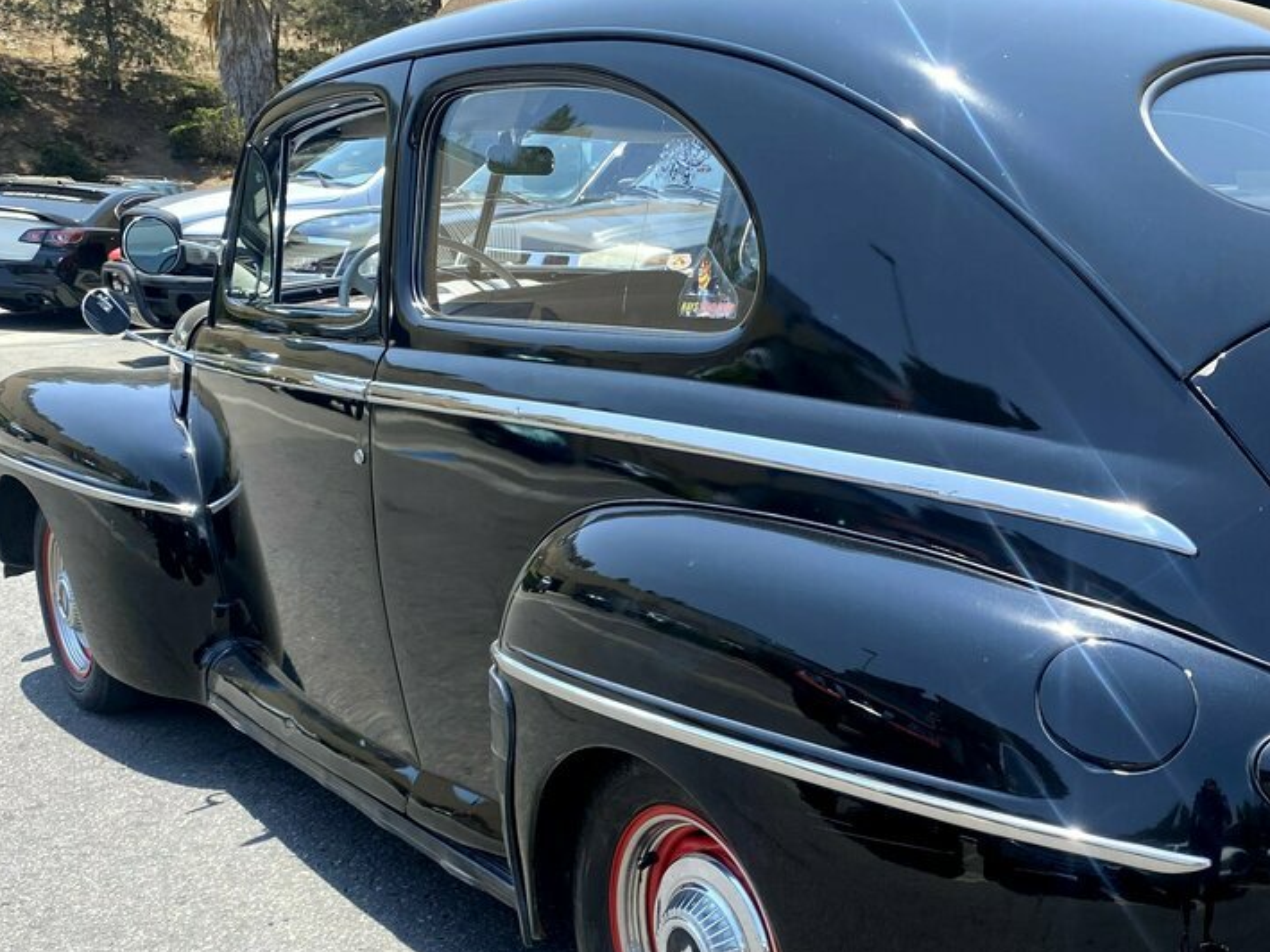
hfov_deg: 41.7
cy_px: 594
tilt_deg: -11.4
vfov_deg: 32.7
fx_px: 1615
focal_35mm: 44
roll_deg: +0.4
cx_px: 942
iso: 32
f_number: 1.8
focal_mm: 4.25
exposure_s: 1/965
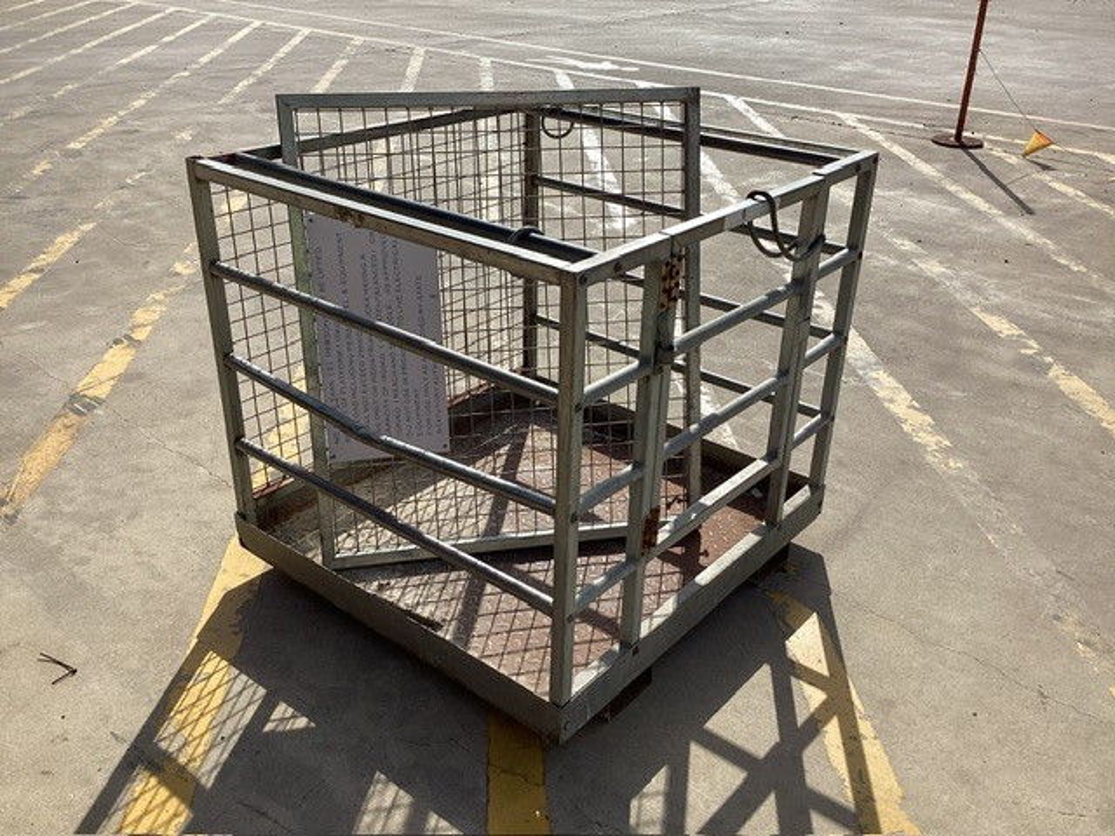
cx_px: 558
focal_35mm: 31
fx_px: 999
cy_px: 418
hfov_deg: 58.4
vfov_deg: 45.4
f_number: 2.4
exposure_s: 1/1942
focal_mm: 3.3
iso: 25
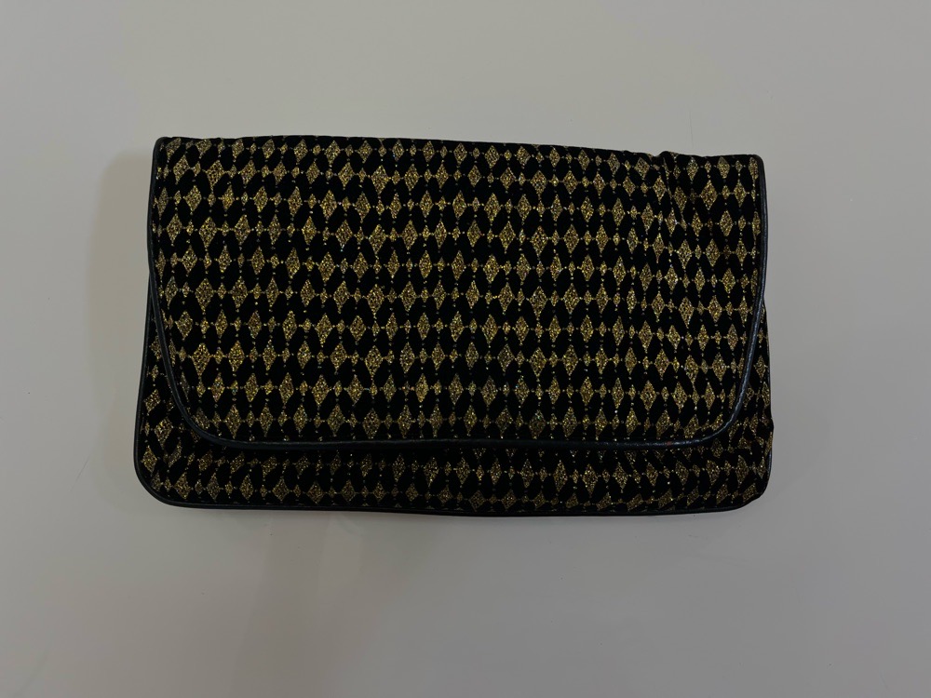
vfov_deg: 53.1
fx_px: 699
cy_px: 349
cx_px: 466
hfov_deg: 67.3
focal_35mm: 26
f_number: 1.6
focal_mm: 5.1
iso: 64
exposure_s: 1/100
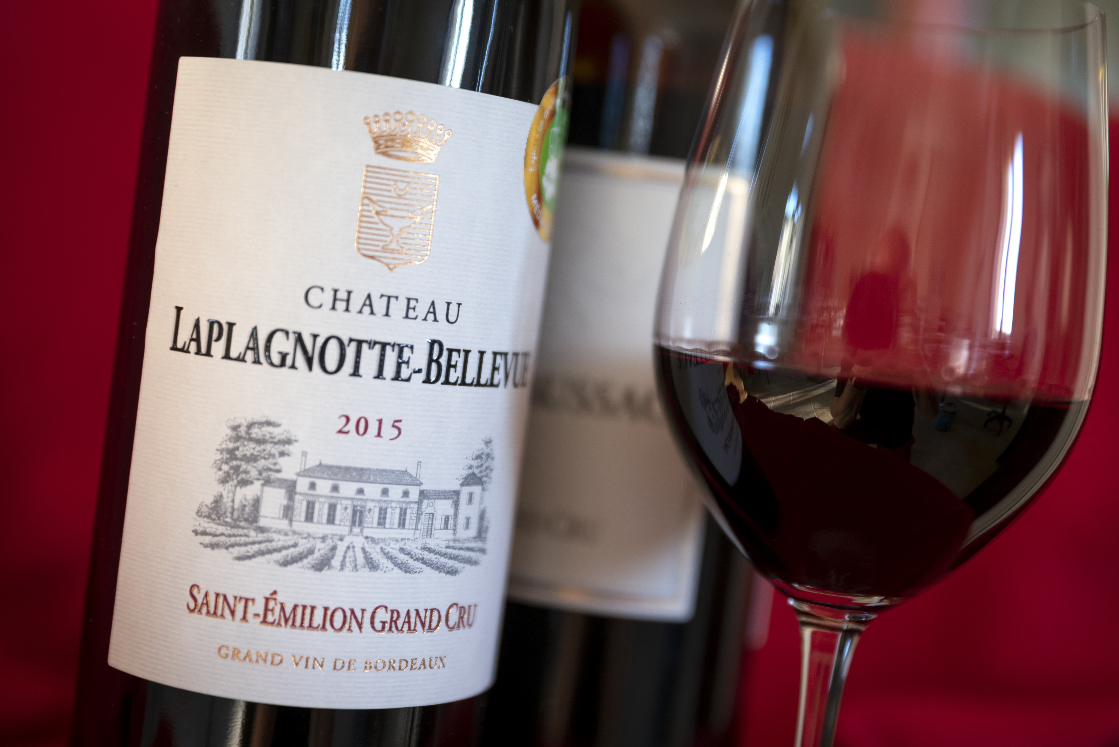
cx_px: 560
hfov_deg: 28.8
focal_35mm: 70
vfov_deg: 19.5
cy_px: 374
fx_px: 2177
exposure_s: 1/80
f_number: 2.8
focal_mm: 70
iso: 320
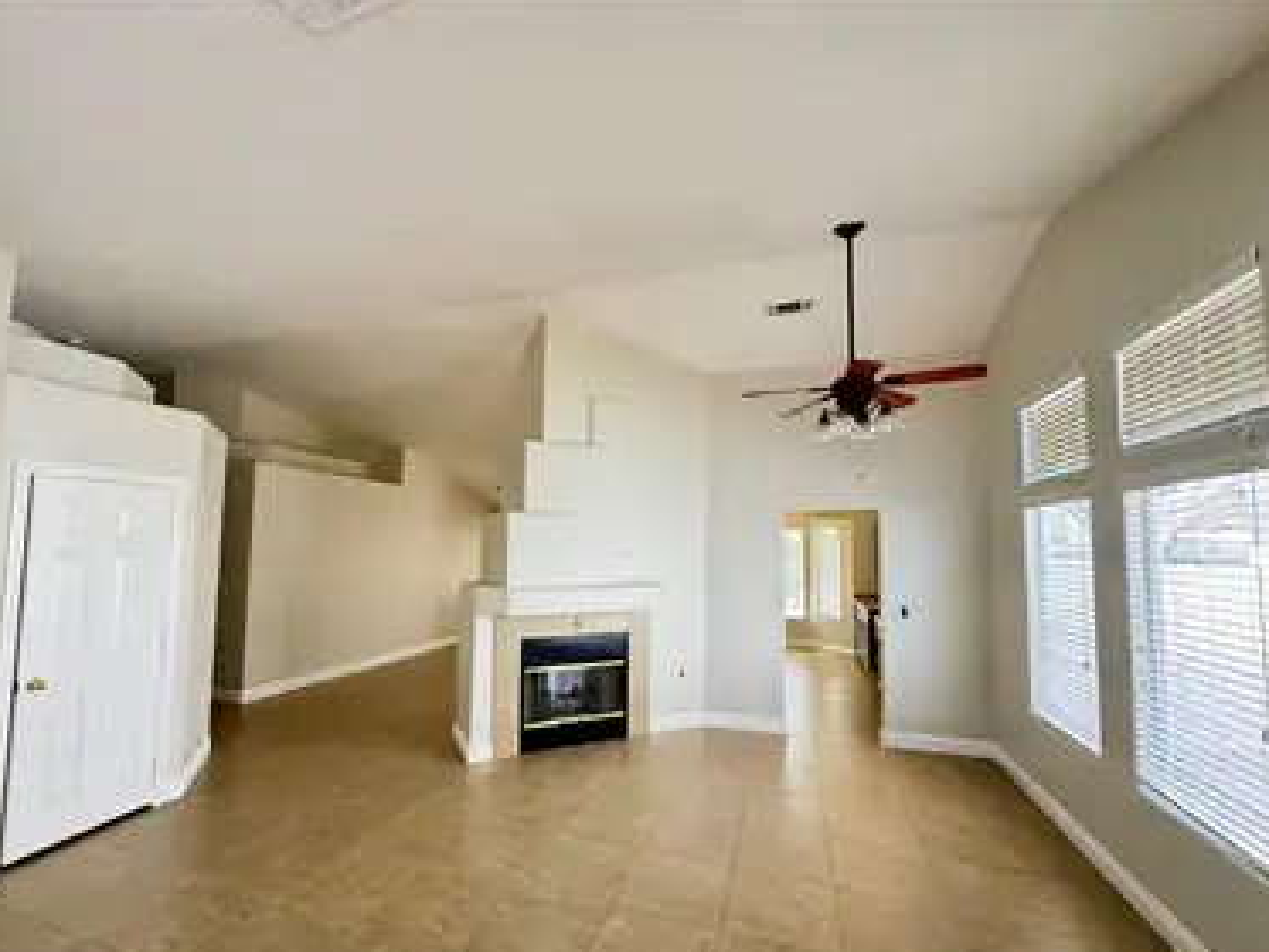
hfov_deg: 98.1
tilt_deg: +3.2
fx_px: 550
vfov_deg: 81.7
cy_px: 507
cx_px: 606
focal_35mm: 15
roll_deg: -0.2
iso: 160
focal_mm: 2.22
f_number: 2.2
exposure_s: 1/99
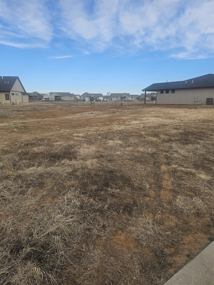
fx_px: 190
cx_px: 107
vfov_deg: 73.9
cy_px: 142
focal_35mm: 23
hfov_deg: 58.9
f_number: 1.7
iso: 10
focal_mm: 6.3
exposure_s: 1/657
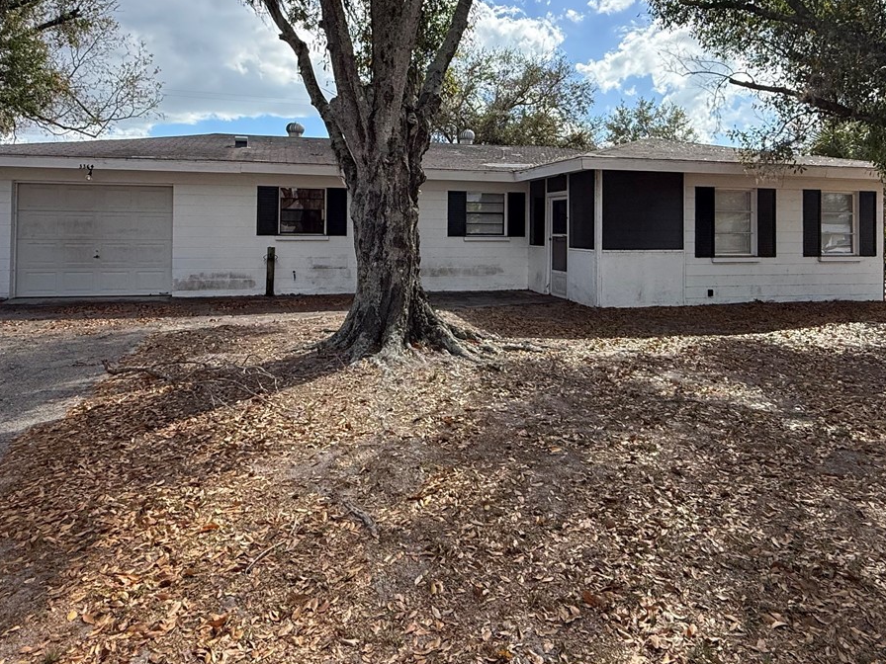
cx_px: 441
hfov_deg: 69.4
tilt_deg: +0.5
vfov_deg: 53.8
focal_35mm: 25
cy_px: 219
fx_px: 640
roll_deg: -0.4
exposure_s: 1/1613
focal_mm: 2.22
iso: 50
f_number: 2.2
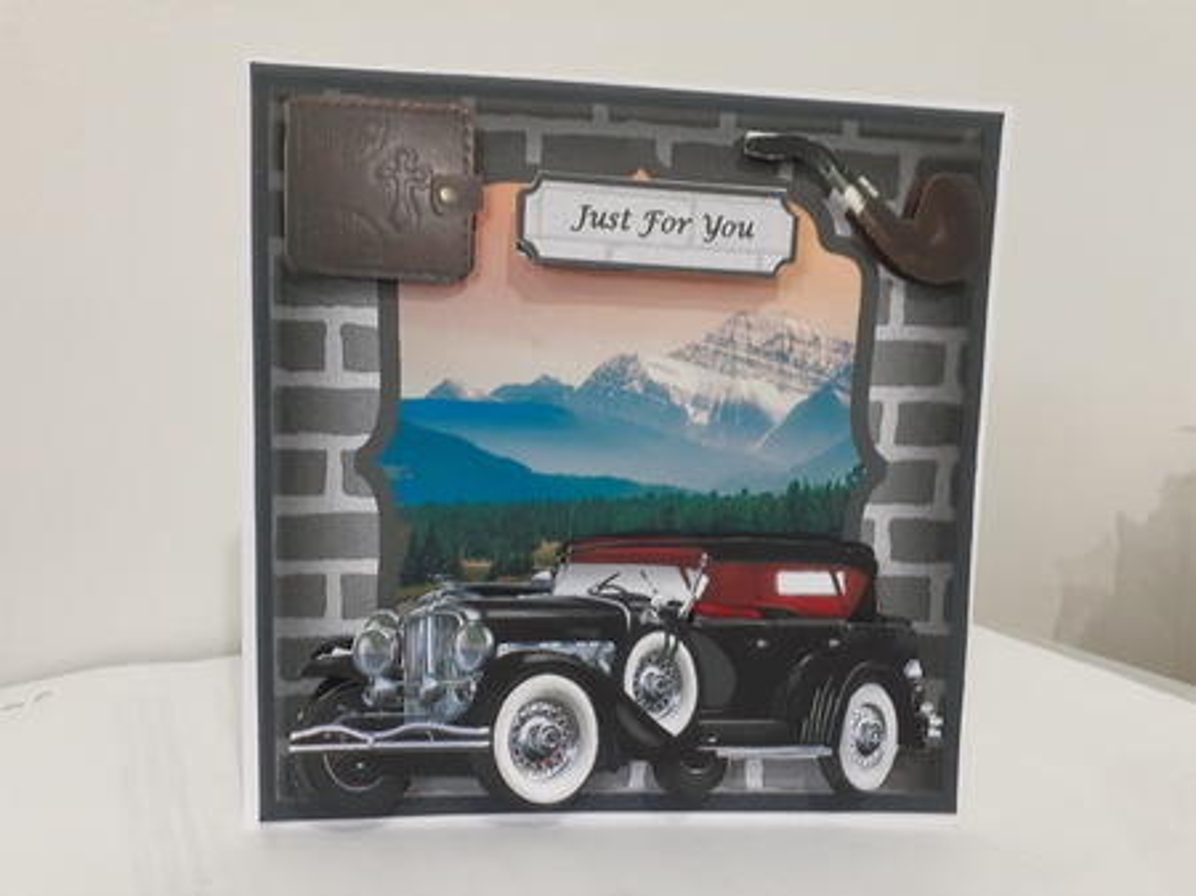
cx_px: 598
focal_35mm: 27
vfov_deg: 51.3
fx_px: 932
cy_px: 448
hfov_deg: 65.4
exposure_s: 1/25
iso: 200
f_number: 1.9
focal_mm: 3.6
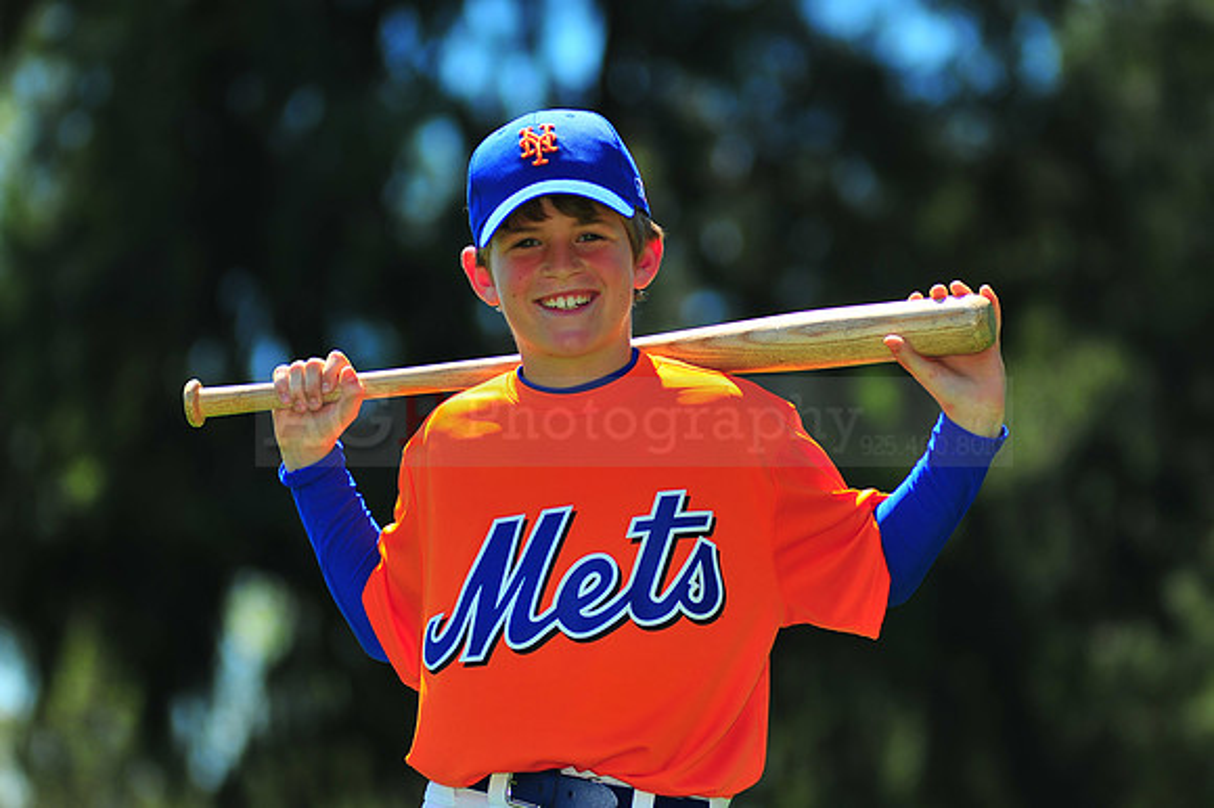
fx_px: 6066
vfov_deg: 7.6
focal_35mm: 180
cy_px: 404
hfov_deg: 11.4
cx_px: 607
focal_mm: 180
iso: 200
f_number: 4
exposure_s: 1/1250
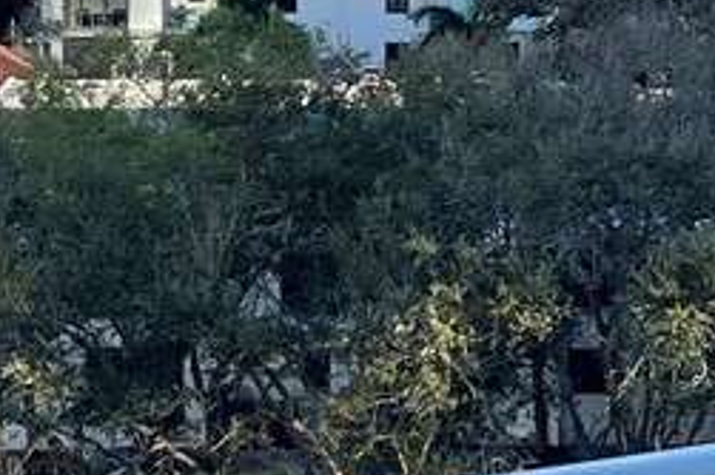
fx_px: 3295
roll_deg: +0.4
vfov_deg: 8.3
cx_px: 262
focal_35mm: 166
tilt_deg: -8.6
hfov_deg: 12.4
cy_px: 250
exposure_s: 1/1098
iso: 32
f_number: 1.6
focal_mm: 5.1
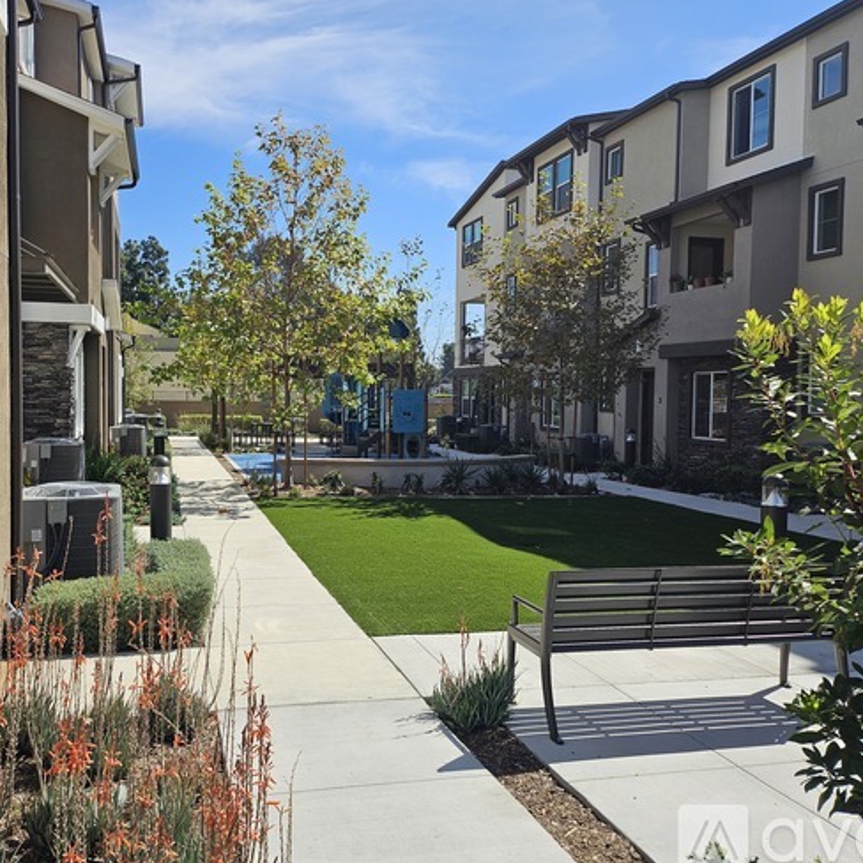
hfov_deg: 55.4
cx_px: 374
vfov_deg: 55.6
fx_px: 818
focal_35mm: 29
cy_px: 433
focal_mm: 5
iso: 50
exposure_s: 1/4120
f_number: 1.8
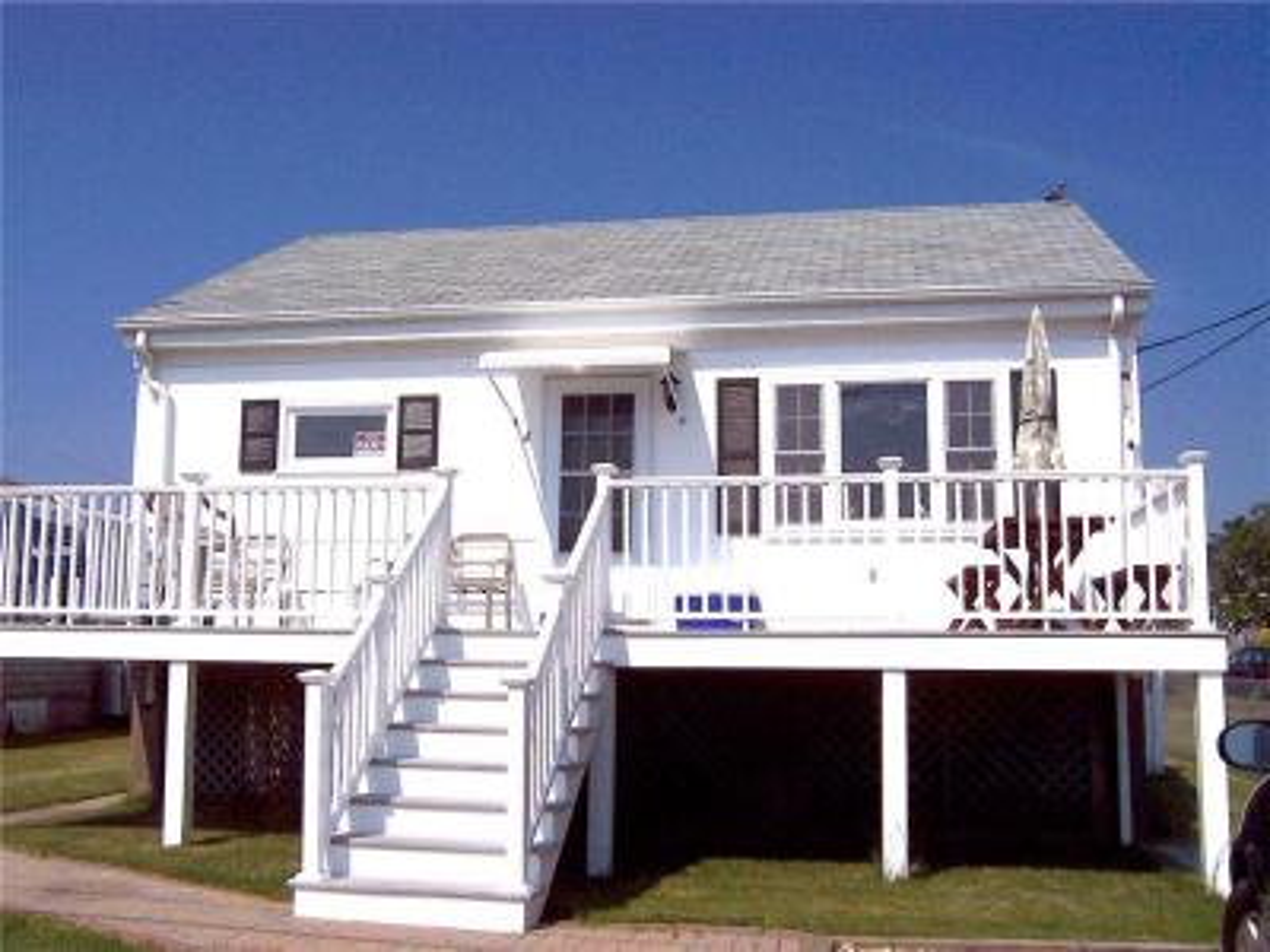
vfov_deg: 39.7
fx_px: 1321
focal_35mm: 36
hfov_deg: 51.4
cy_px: 476
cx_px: 635
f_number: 5.6
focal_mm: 5.6
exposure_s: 1/2000
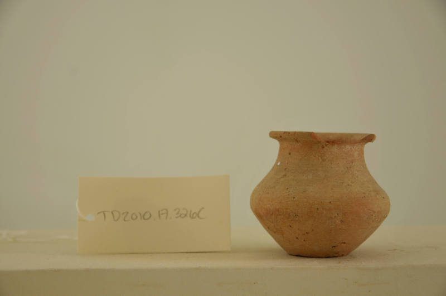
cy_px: 148
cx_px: 223
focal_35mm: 69
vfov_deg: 19.7
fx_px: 854
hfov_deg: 29.3
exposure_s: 1/60
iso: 200
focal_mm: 46
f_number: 5
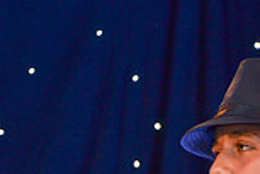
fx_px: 2224
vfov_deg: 4.4
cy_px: 379
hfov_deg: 6.7
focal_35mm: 308
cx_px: 211
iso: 800
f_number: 5.3
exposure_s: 1/60
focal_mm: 70
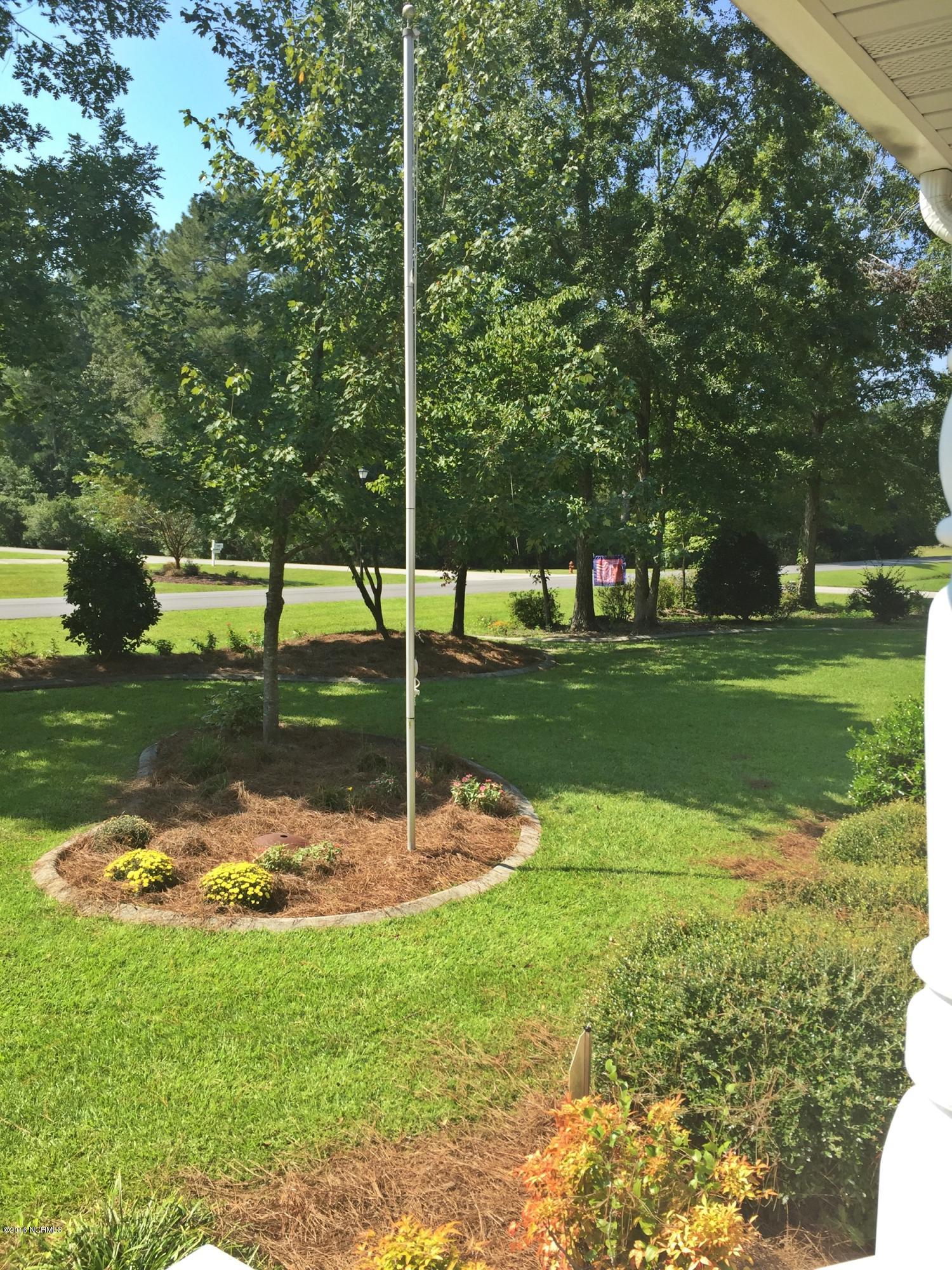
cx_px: 476
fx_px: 1063
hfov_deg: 48.2
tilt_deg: -4.9
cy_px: 635
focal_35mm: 29
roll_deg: -1.0
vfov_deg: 61.7
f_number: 2.2
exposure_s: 1/732
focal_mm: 4.15
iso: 32
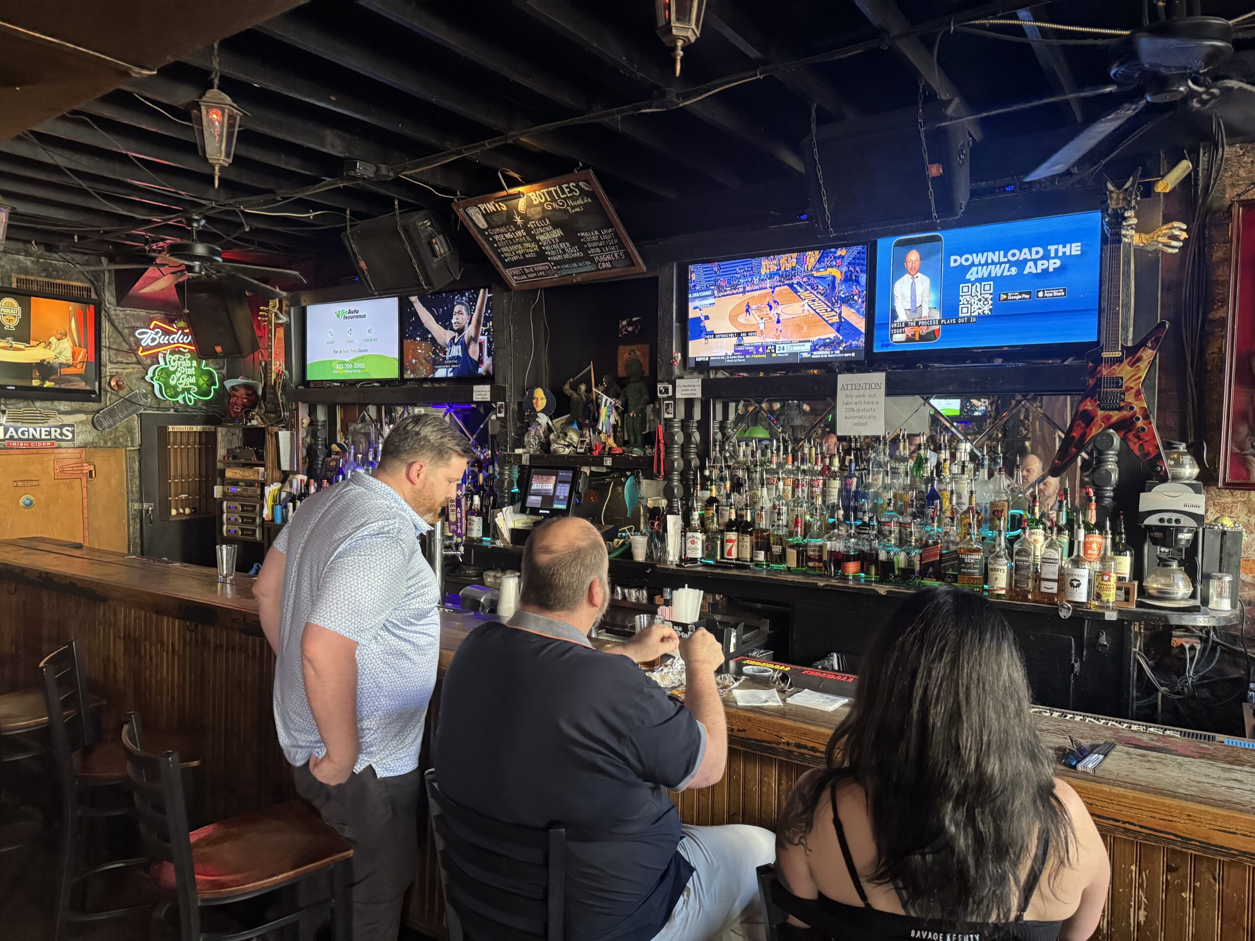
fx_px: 870
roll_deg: -0.3
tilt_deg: -3.1
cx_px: 628
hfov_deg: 71.6
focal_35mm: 24
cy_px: 470
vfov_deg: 56.8
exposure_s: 1/60
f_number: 1.78
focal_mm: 6.76
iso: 800
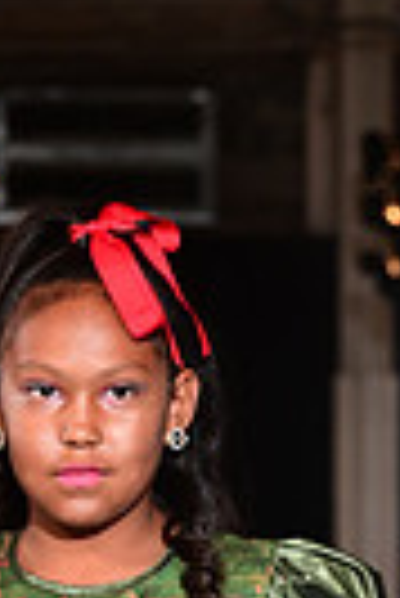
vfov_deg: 5.0
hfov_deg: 3.4
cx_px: 117
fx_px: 6649
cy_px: 1295
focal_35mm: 400
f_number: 6.3
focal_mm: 92
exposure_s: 1/125
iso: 1000
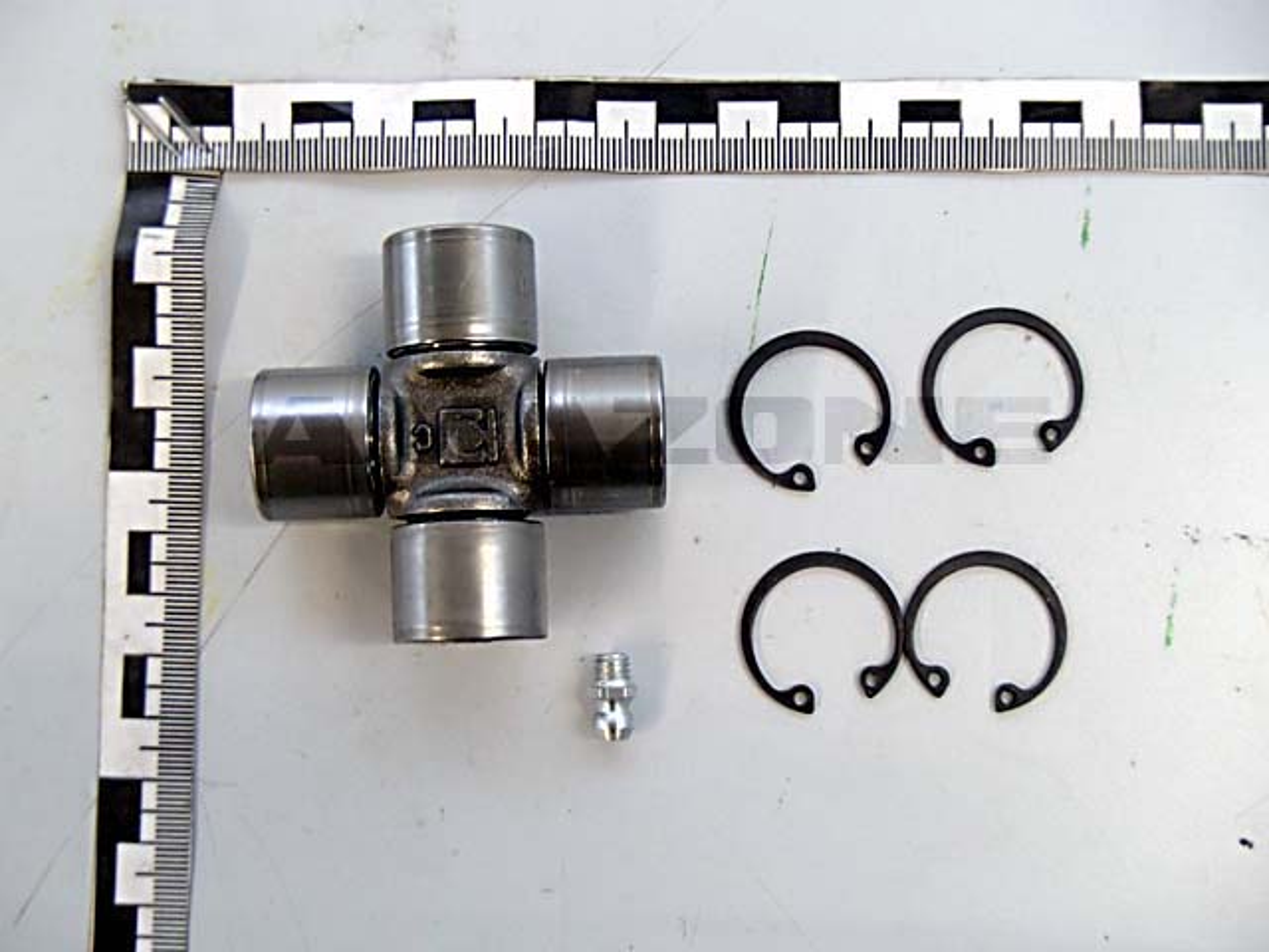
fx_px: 1796
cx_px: 634
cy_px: 476
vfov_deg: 29.7
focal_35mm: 49
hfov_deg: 38.9
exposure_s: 1/13
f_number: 4.9
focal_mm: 8.8
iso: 400
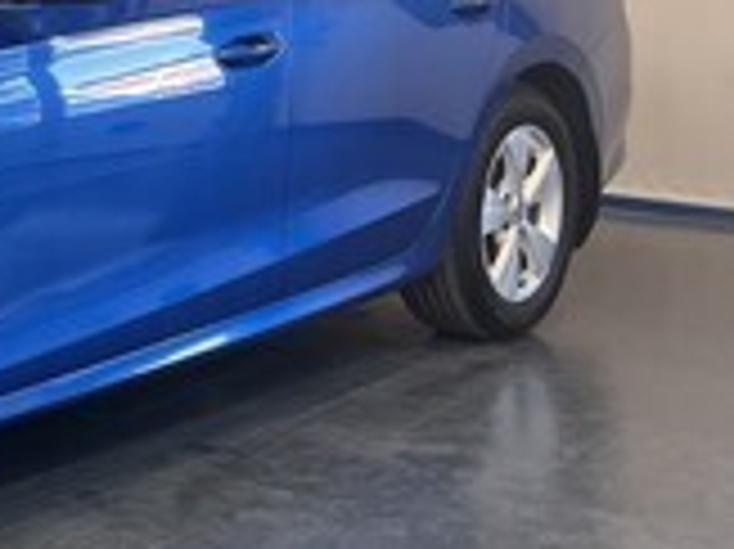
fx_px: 1695
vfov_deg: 18.1
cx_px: -383
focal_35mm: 80
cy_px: 47
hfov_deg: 20.7
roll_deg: +1.9
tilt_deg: -4.4
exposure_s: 1/121
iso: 125
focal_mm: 5.7
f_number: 1.5
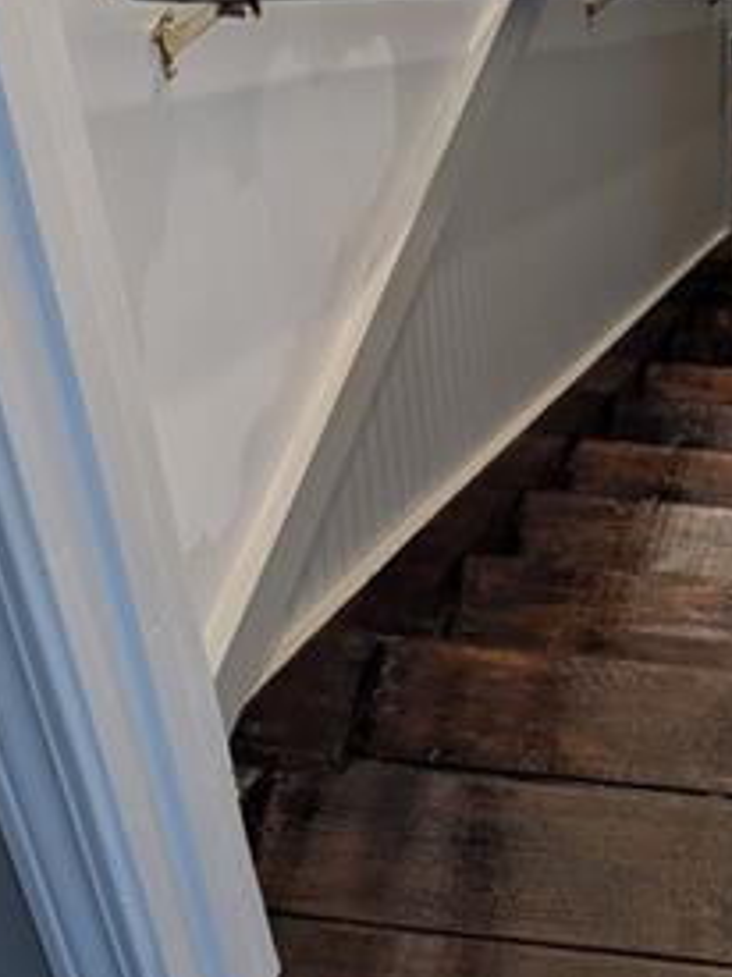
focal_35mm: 67
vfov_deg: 26.4
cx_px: 831
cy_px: -135
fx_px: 1891
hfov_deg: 20.7
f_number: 1.85
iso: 121
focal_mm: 6.81
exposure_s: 1/24
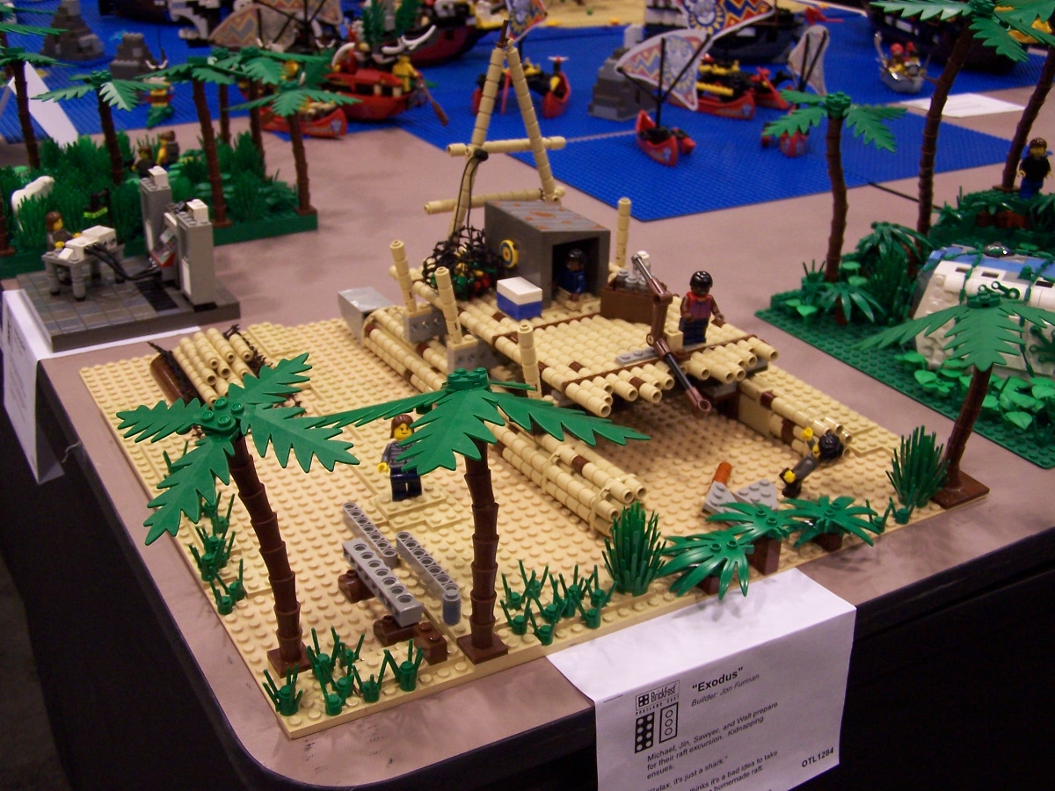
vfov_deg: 36.0
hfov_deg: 46.8
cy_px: 396
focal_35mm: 40
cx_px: 528
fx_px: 1219
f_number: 2.8
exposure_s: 1/20
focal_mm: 6.7
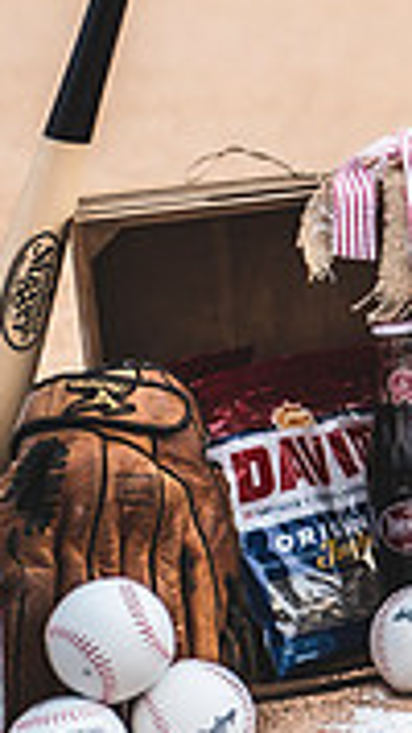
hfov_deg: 6.6
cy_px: 294
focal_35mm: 171
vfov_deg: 12.6
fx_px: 3324
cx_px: 1117
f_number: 2.8
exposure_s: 1/400
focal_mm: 50
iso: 100
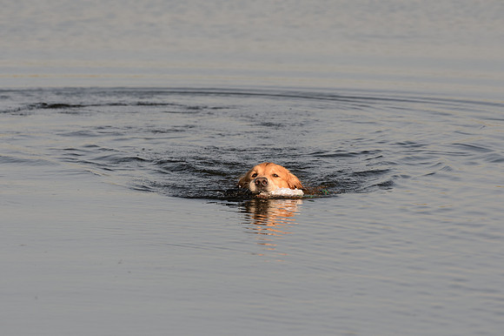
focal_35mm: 500
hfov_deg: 4.1
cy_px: 168
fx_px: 6996
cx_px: 252
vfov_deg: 2.7
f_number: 8
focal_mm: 500
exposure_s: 1/1600
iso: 640
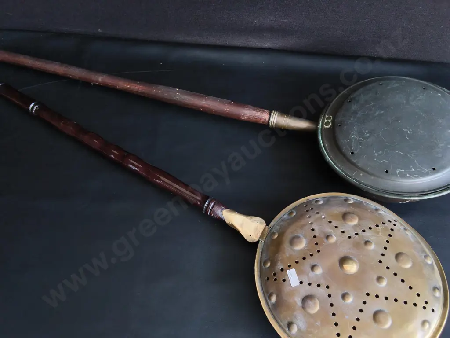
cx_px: 225
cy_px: 169
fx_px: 351
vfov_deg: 51.4
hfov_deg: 65.3
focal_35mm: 27
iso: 100
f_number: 2
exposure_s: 1/120
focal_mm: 2.87
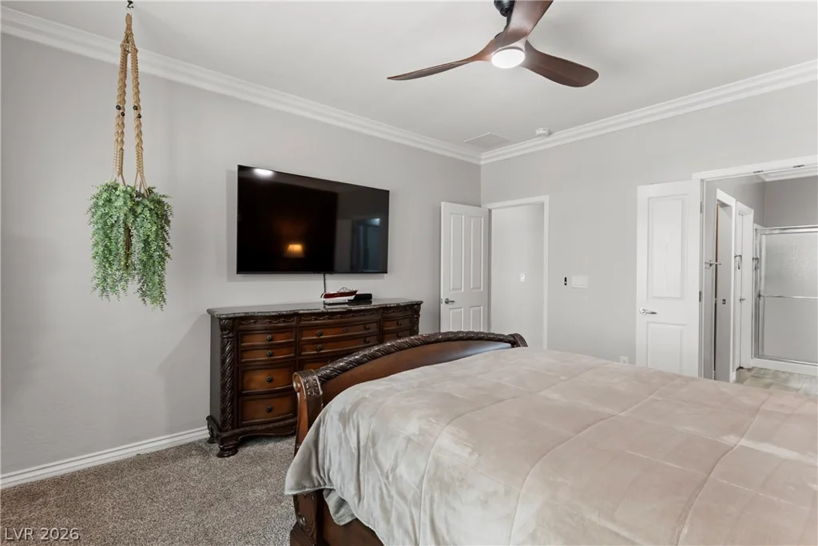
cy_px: 273
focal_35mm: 17
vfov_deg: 70.5
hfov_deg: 93.3
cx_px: 409
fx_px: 386
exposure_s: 1/6
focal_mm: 17
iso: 400
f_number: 8
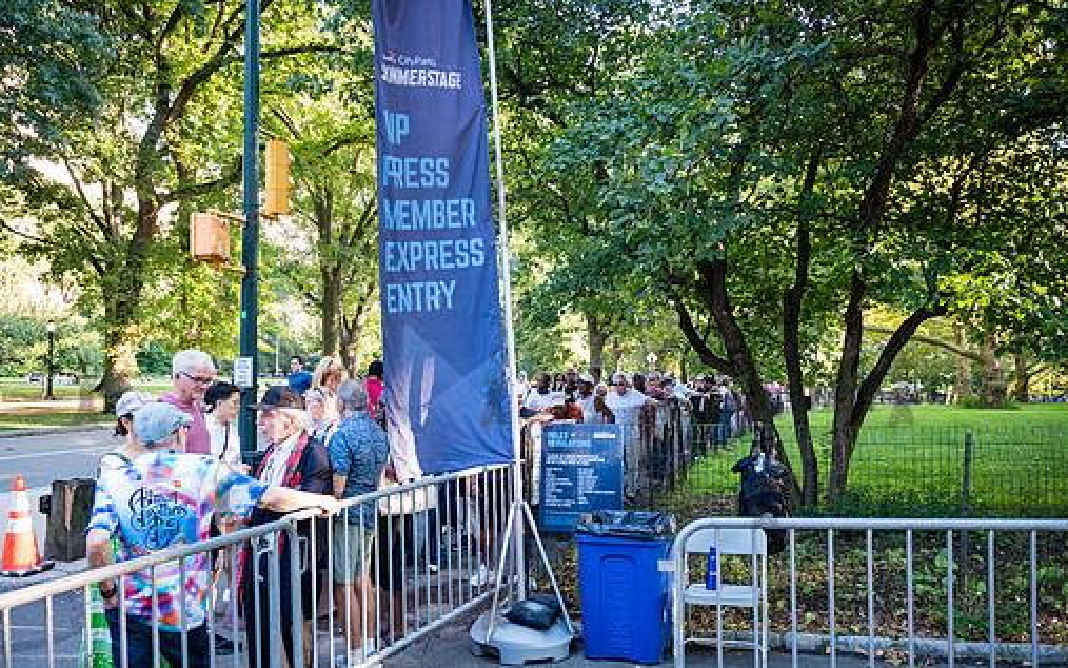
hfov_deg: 66.4
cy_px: 389
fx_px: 815
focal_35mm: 28
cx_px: 493
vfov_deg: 44.4
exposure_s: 1/400
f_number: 3.5
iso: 2000
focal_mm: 24
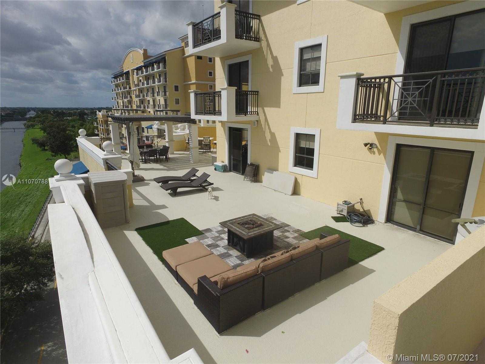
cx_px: 242
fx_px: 280
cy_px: 182
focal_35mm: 20
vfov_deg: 66.0
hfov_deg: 81.7
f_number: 2.8
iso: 100
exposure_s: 1/1272
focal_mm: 3.61
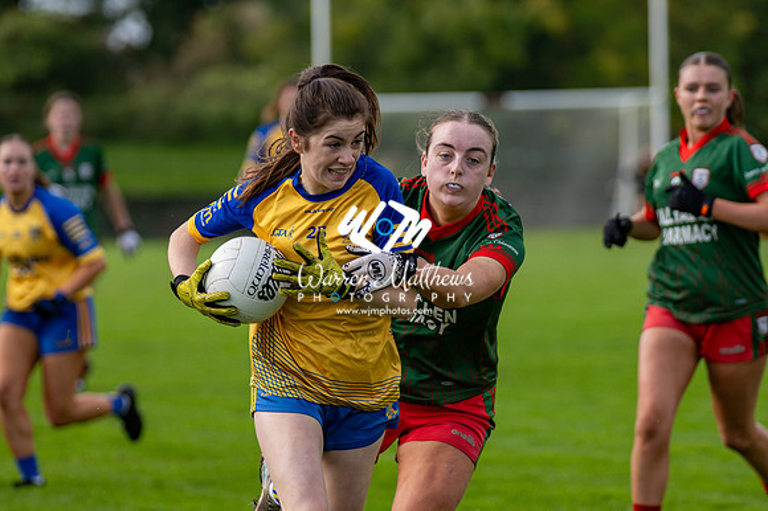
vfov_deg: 5.1
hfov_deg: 7.6
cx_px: 384
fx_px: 5756
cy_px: 256
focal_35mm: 270
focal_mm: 180
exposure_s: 1/2500
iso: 250
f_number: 2.8
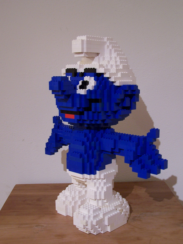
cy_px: 122
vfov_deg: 39.7
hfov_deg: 30.3
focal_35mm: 48
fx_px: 338
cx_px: 92
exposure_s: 1/2
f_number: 3
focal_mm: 8
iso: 80
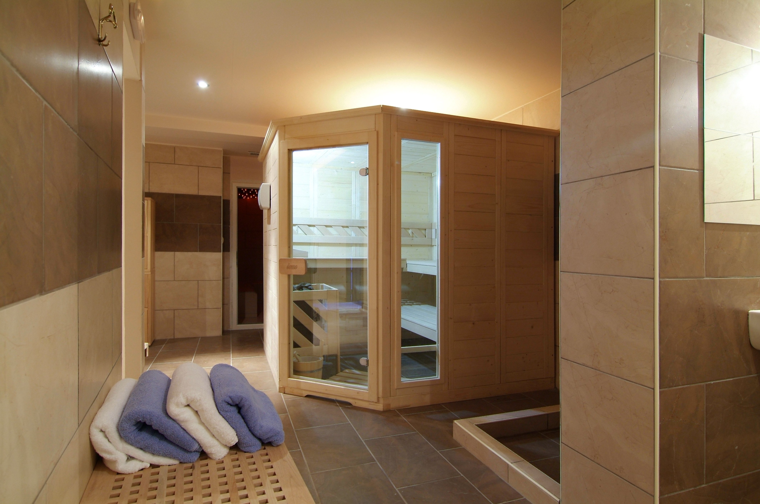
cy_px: 252
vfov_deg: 67.2
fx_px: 379
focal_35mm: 18
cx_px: 380
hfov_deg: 90.1
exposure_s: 1
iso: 400
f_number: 5.6
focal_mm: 12
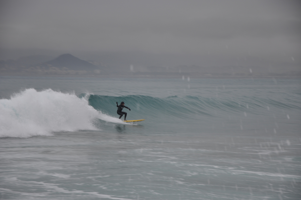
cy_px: 100
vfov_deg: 11.4
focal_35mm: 120
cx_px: 150
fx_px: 1002
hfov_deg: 17.1
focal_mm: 80
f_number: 5.3
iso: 200
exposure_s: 1/60
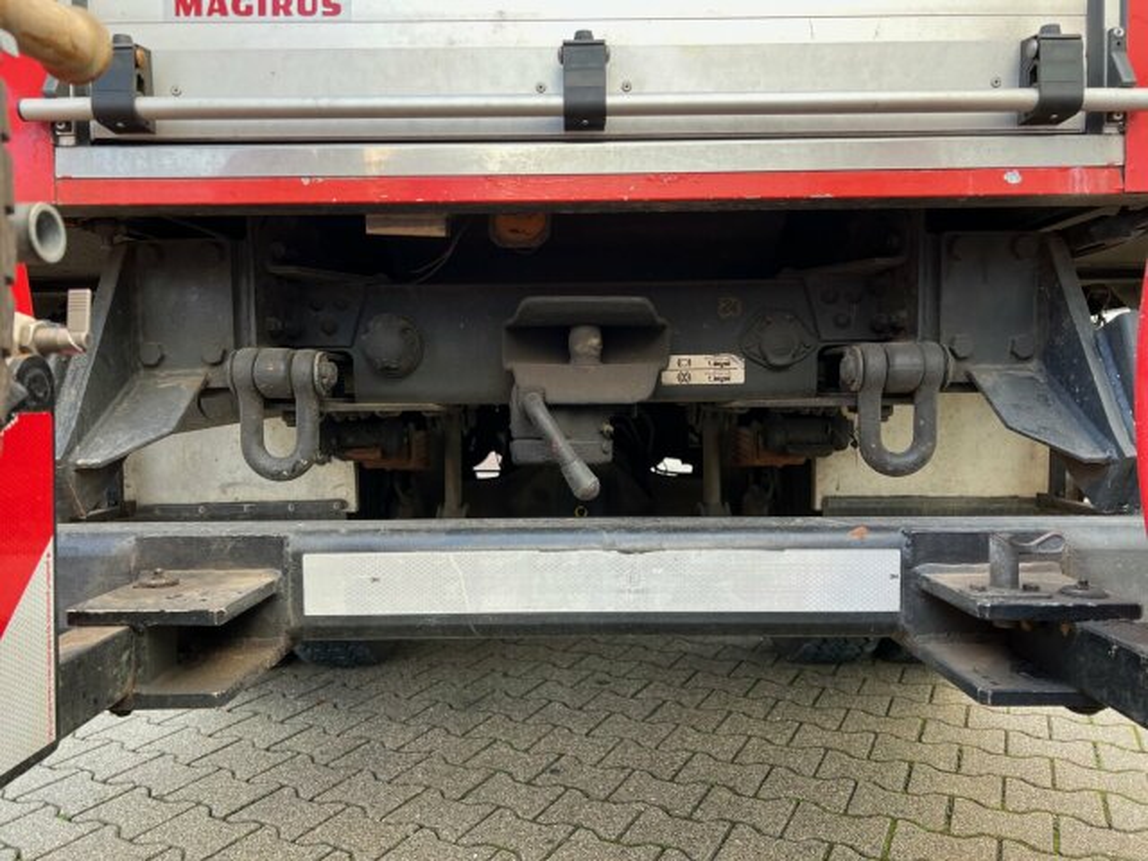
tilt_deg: -3.9
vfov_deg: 53.1
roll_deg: +1.2
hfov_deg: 67.3
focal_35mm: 26
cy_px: 430
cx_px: 574
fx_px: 862
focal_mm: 5.7
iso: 40
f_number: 1.5
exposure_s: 1/121
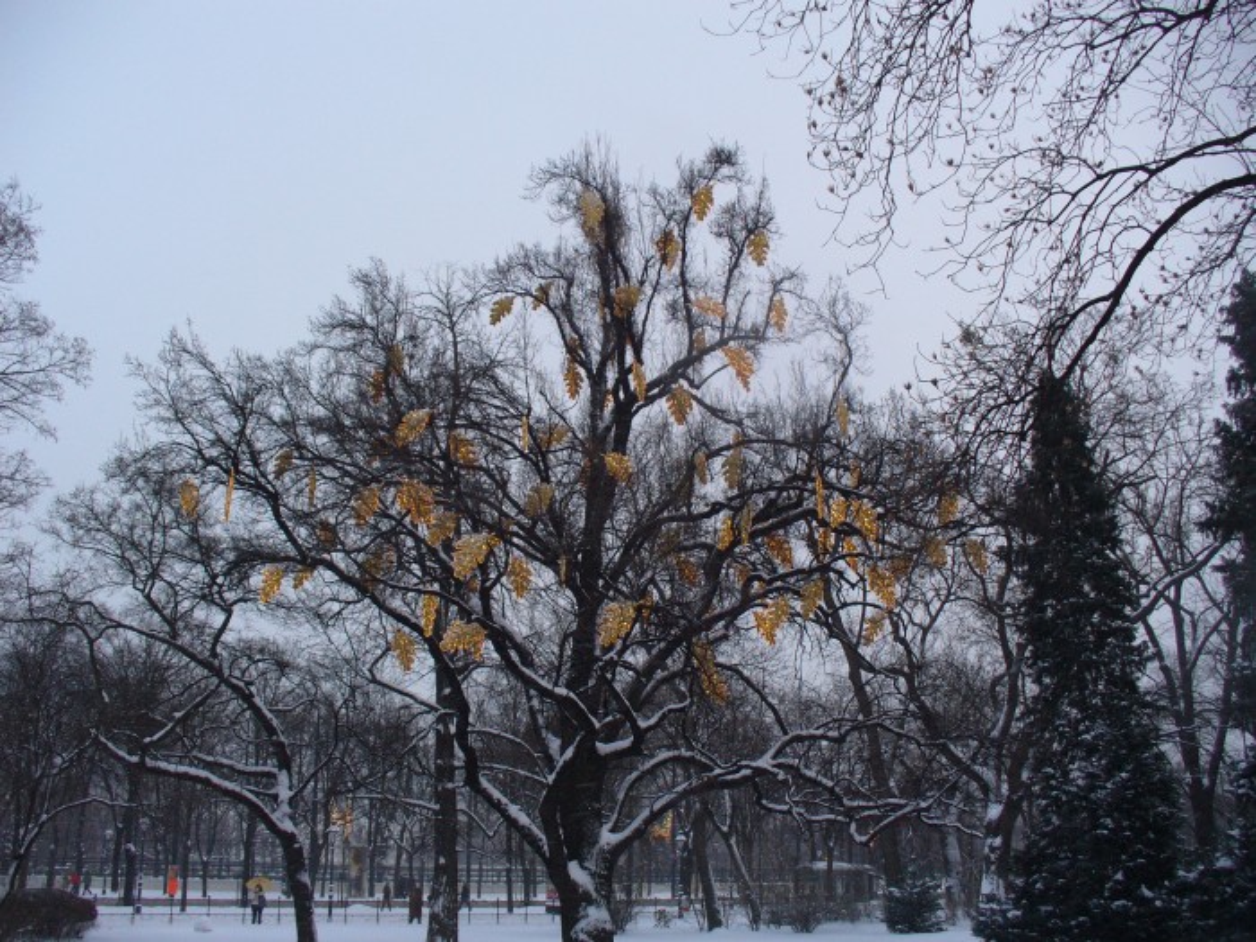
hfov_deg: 50.1
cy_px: 471
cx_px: 628
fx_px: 1343
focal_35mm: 37
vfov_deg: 38.7
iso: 100
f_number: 2.8
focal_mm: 6.1
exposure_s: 1/60
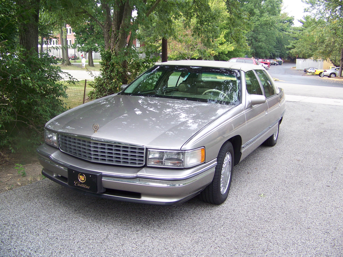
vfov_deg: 39.7
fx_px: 357
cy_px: 128
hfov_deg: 51.4
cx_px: 172
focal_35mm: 36
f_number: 2.8
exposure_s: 1/160
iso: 64
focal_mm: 5.85
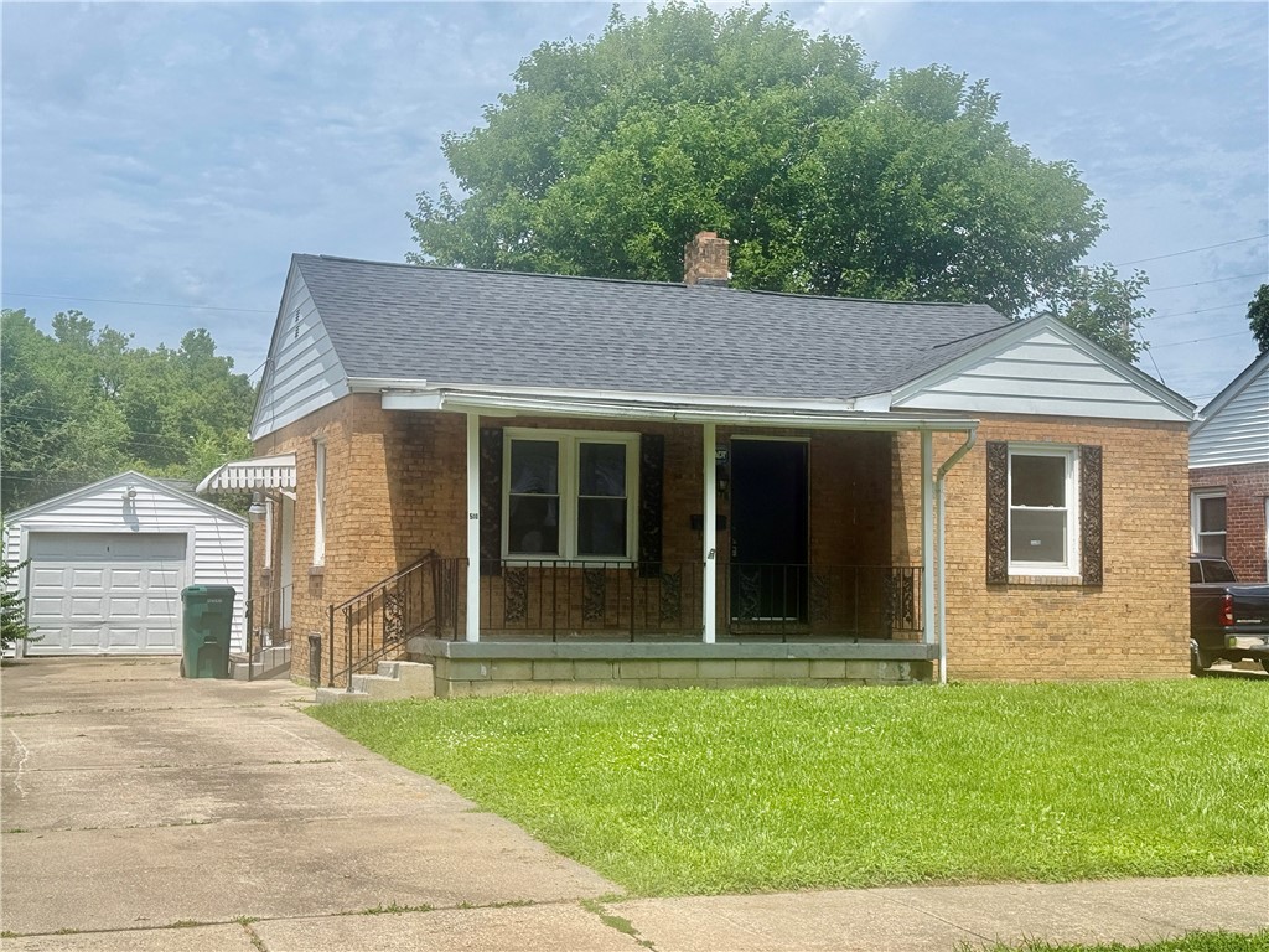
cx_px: 634
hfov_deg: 39.7
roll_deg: -1.0
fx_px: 1760
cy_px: 476
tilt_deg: +3.6
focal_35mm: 48
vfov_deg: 30.3
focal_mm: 6.76
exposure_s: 1/5587
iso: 64
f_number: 1.78
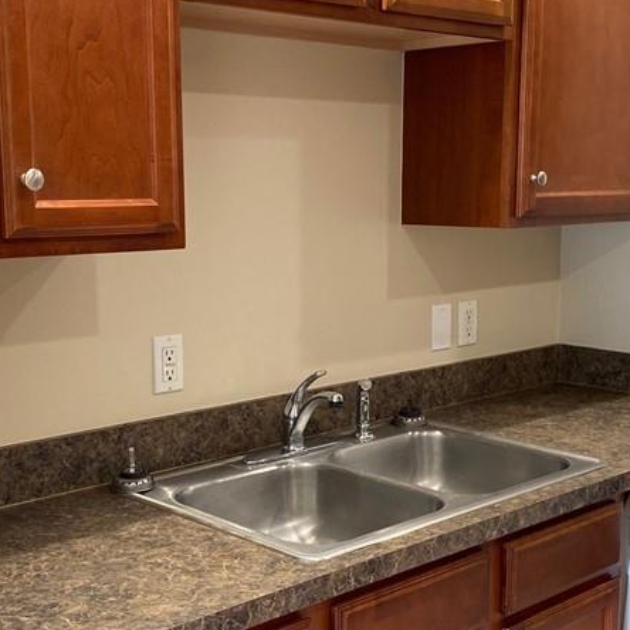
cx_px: 321
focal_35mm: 53
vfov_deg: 32.1
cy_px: 379
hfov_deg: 32.2
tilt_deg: -11.0
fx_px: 1091
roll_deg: +0.5
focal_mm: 4.25
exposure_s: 1/60
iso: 160
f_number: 1.8
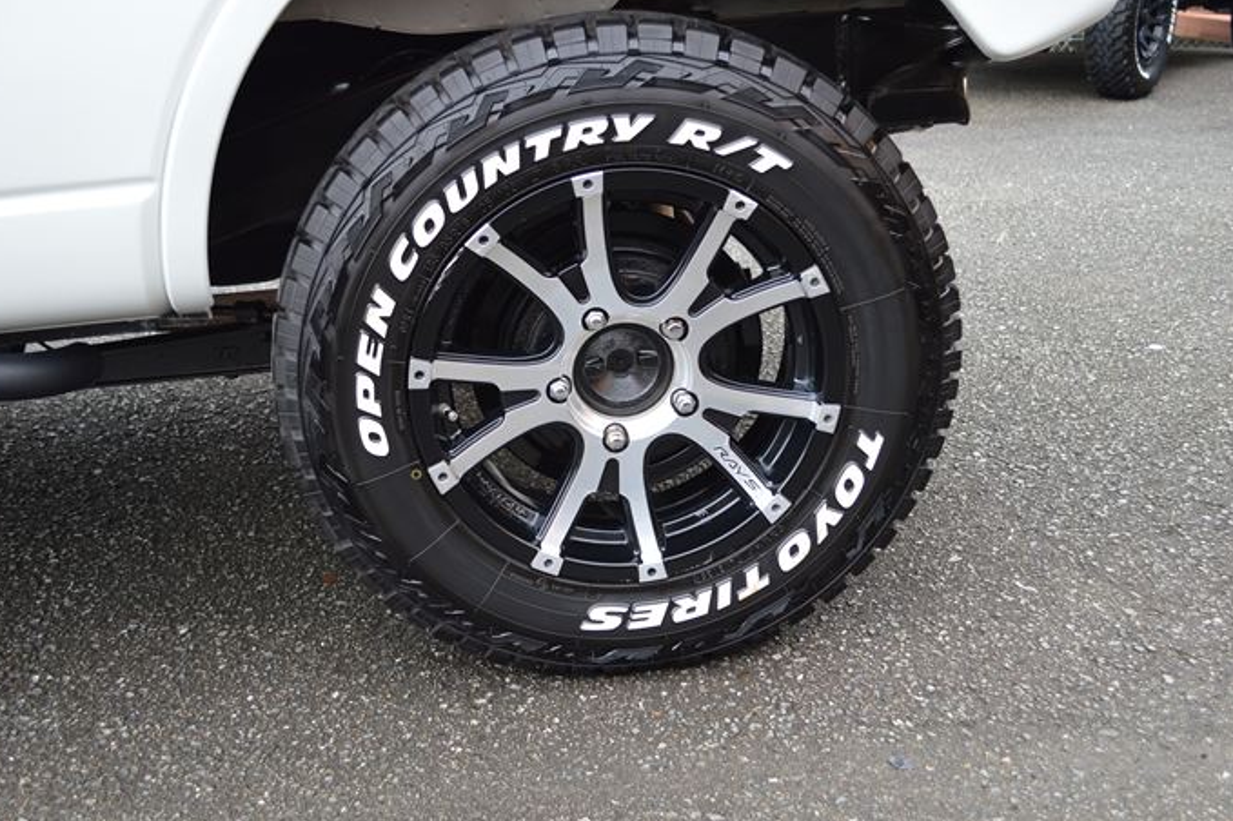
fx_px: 1164
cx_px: 610
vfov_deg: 38.8
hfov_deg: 55.8
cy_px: 406
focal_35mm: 34
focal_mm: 22
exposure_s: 1/80
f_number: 4.5
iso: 400
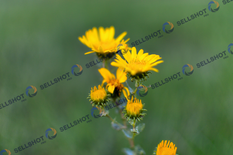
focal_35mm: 52
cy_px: 78
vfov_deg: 25.7
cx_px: 116
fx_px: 340
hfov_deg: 37.9
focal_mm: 35
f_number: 1.8
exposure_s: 1/3200
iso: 200
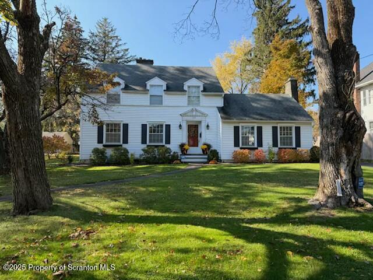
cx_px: 186
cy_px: 140
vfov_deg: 56.8
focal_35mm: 24
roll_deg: -0.6
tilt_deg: +2.3
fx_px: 259
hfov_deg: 71.6
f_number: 1.78
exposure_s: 1/1361
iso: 100
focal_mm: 6.76
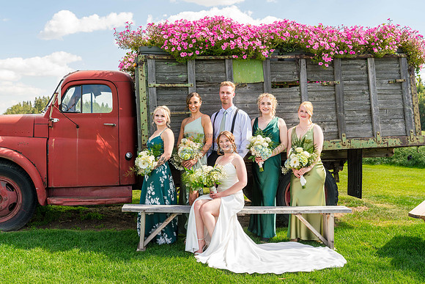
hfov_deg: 47.9
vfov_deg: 33.0
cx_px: 222
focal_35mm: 41
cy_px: 139
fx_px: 479
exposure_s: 1/640
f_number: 5
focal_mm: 38
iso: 400
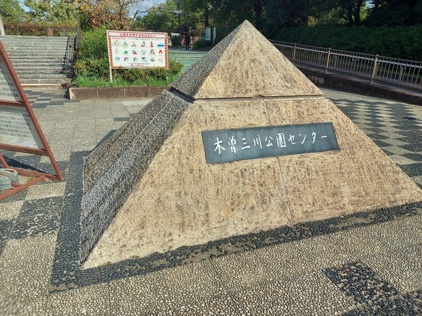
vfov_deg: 54.9
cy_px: 158
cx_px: 211
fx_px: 305
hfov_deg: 69.4
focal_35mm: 25
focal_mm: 4.6
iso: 50
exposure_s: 1/1842
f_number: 2
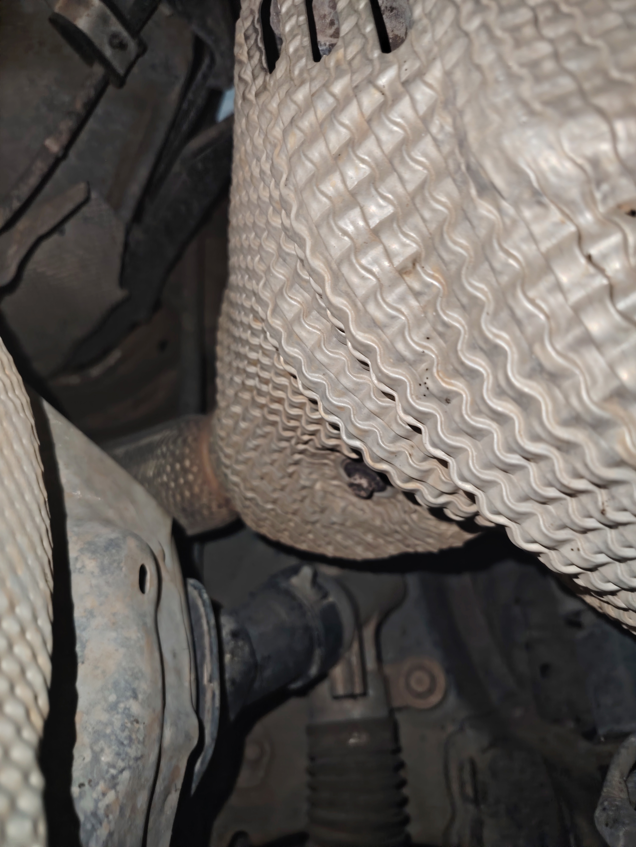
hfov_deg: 56.8
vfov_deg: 71.6
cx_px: 318
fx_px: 588
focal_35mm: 24
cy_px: 424
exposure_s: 1/25
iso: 447
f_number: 1.75
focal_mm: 5.25
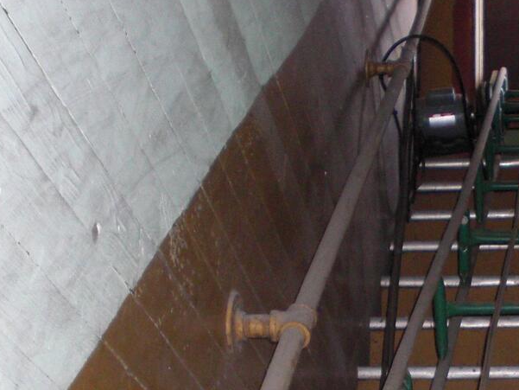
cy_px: 401
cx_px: 560
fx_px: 1365
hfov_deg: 20.6
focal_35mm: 91
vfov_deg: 15.9
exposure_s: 1/60
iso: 200
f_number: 3.1
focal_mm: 6.3
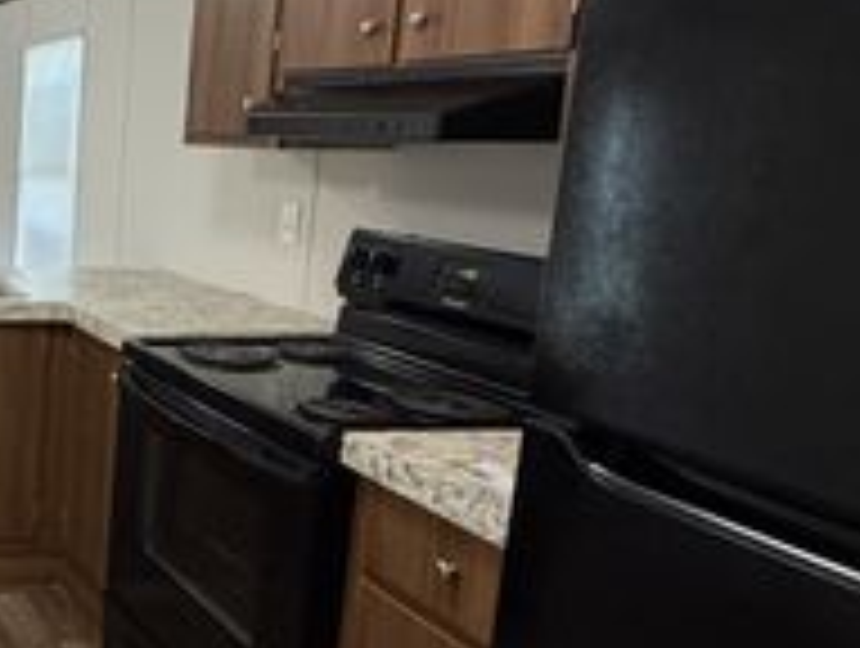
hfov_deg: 35.6
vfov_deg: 36.8
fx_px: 971
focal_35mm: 39
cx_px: -209
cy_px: 266
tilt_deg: -8.7
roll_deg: -1.6
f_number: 2.2
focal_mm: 2.22
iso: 320
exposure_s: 1/60
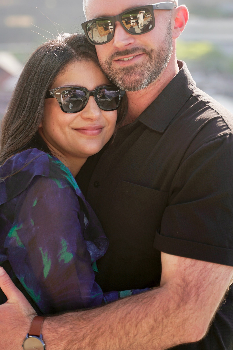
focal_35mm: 106
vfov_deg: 19.2
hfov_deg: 12.9
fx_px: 1028
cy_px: 126
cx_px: 95
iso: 100
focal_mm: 63
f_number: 2.8
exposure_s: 1/640
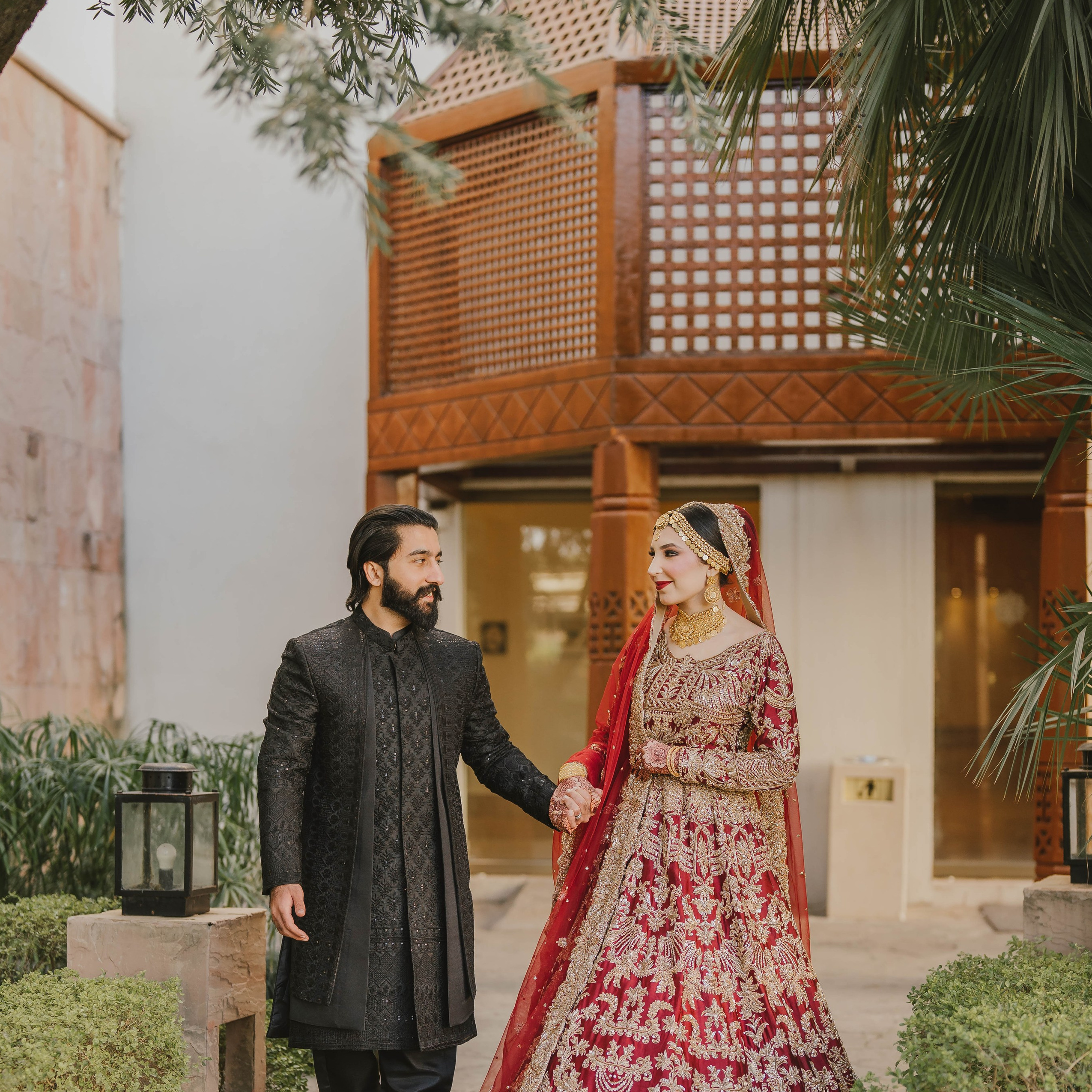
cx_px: 546
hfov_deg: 26.9
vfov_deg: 26.7
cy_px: 735
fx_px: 2284
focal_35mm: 64
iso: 500
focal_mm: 50
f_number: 1.8
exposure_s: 1/500
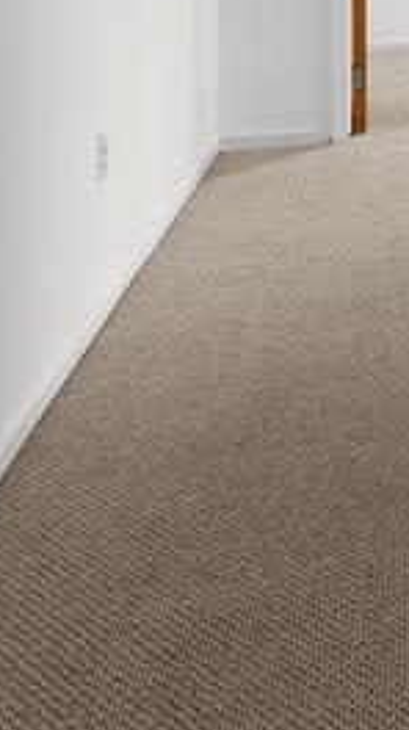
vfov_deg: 28.6
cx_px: 992
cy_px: -119
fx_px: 1256
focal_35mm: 65
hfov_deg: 13.4
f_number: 8
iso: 400
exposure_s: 1/2.5
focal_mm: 16
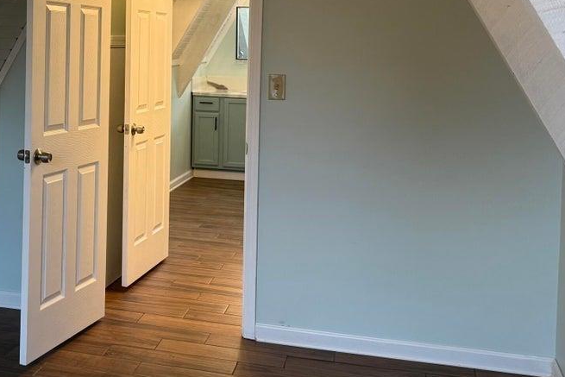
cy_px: 77
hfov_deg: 36.8
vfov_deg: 25.6
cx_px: 110
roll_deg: -0.7
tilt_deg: -2.8
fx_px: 816
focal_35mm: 52
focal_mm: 6.76
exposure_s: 1/60
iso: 160
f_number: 1.78
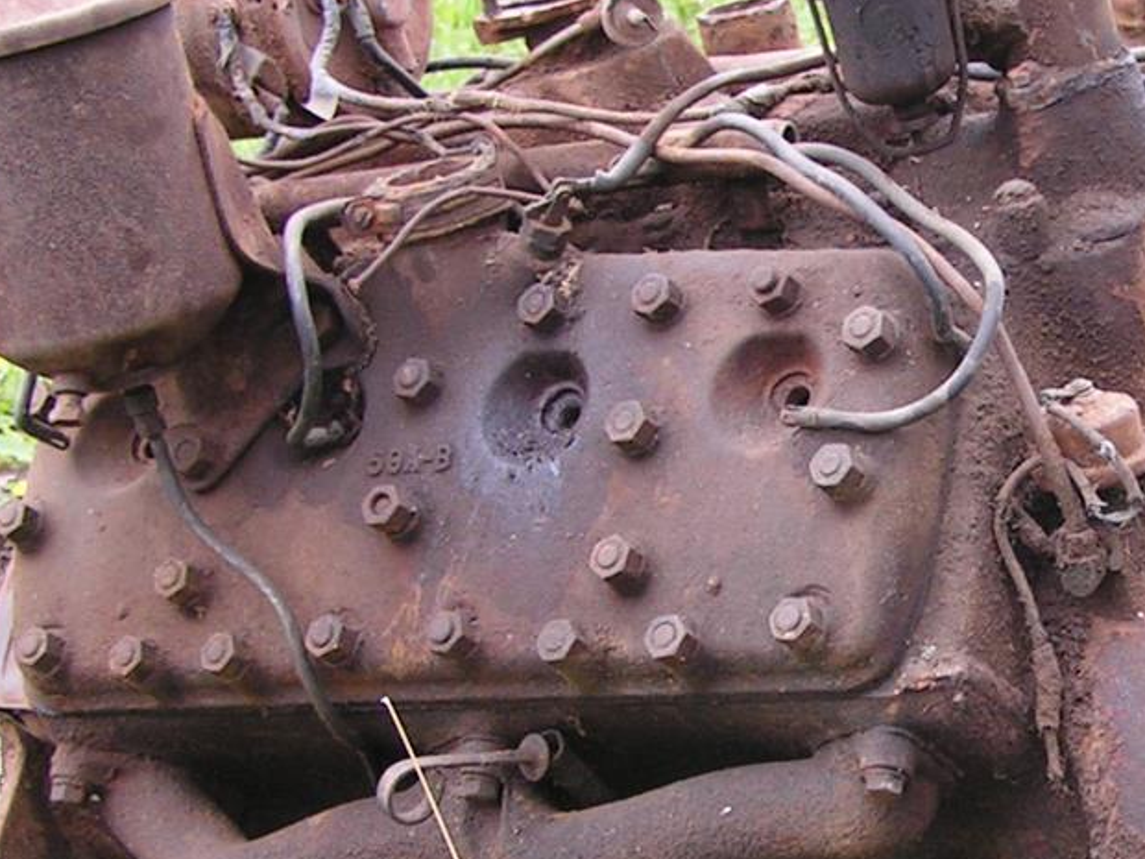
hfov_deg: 19.4
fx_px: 3242
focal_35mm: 98
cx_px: 1160
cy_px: 532
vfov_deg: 15.1
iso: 50
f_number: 2.8
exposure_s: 1/40
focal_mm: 6.3
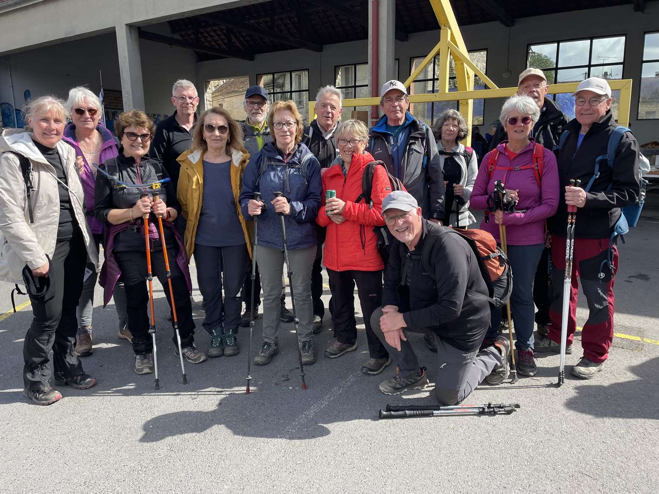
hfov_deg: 67.3
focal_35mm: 26
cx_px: 330
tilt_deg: -10.0
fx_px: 495
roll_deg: +1.2
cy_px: 247
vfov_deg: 53.1
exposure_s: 1/1350
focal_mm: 4.2
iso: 32
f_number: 1.6
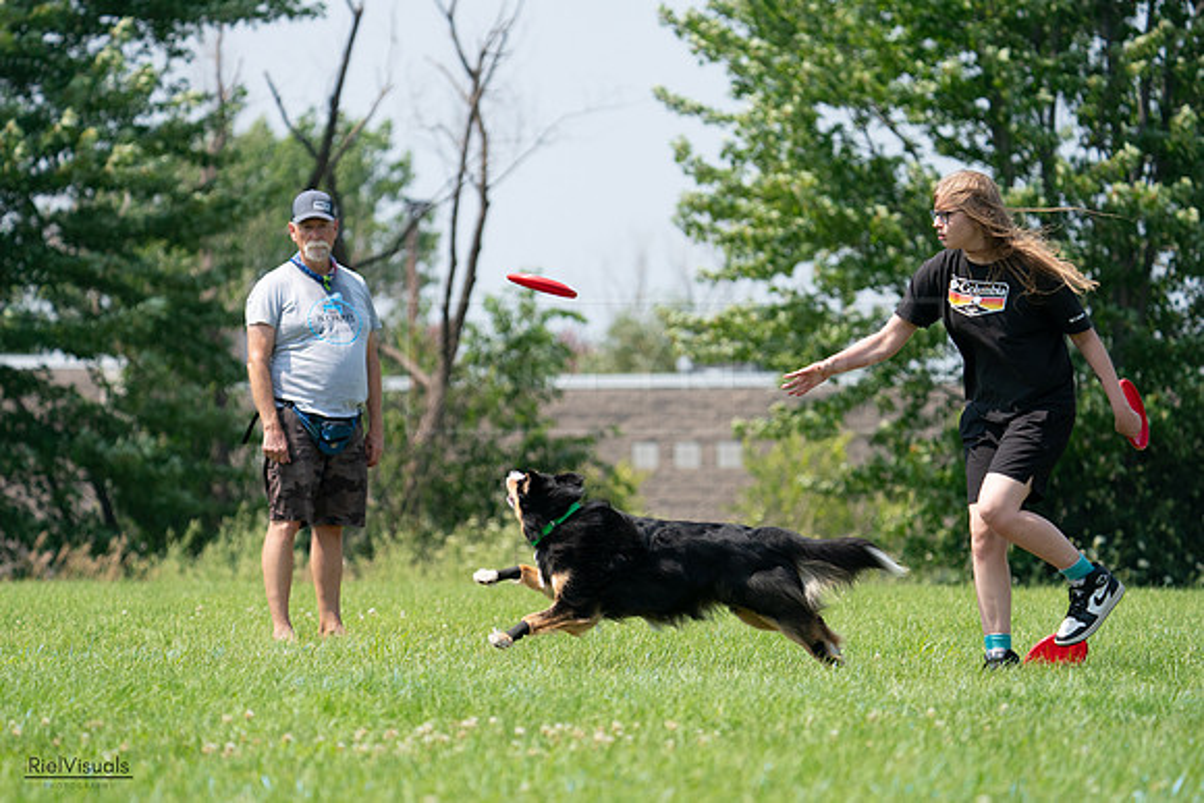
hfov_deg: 8.0
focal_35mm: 257
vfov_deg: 5.4
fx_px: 8597
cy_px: 402
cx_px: 602
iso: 1250
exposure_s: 1/4000
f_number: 5.6
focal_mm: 257
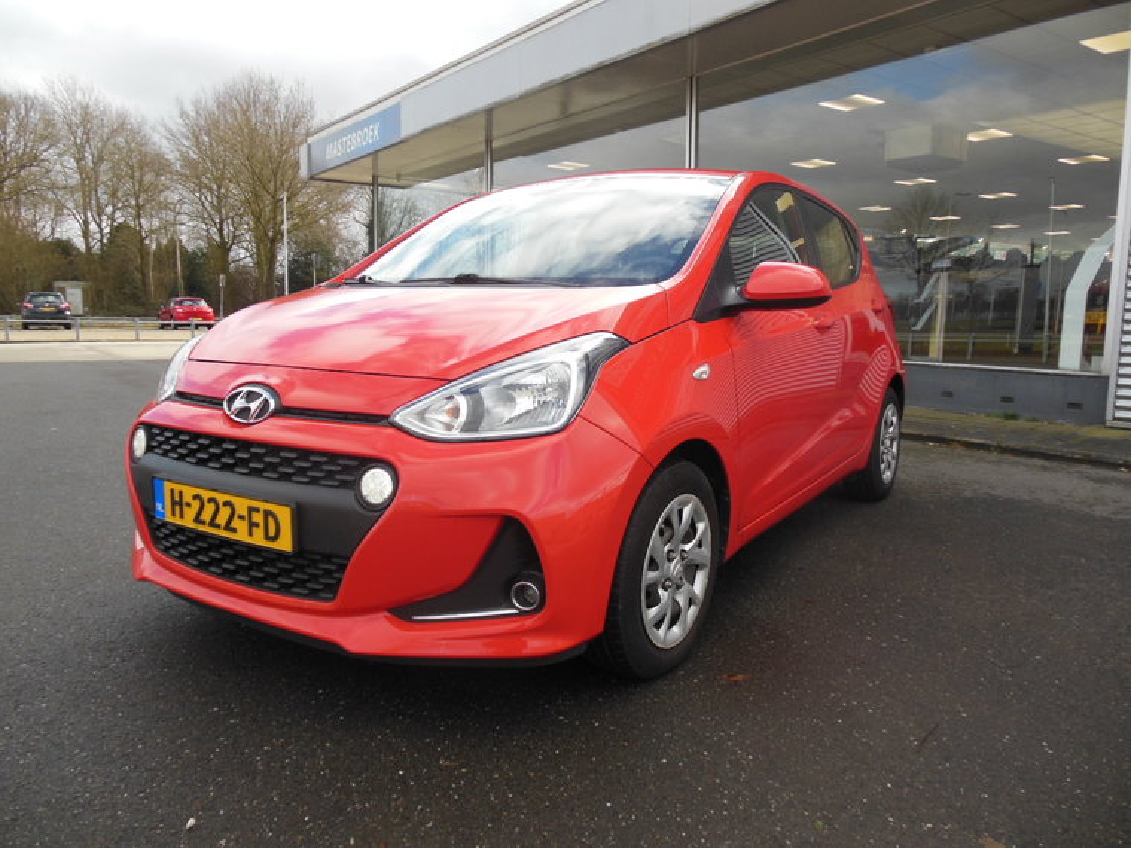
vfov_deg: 54.9
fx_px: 817
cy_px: 424
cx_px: 566
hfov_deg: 69.4
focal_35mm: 25
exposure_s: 1/500
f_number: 3.2
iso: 125
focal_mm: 4.5
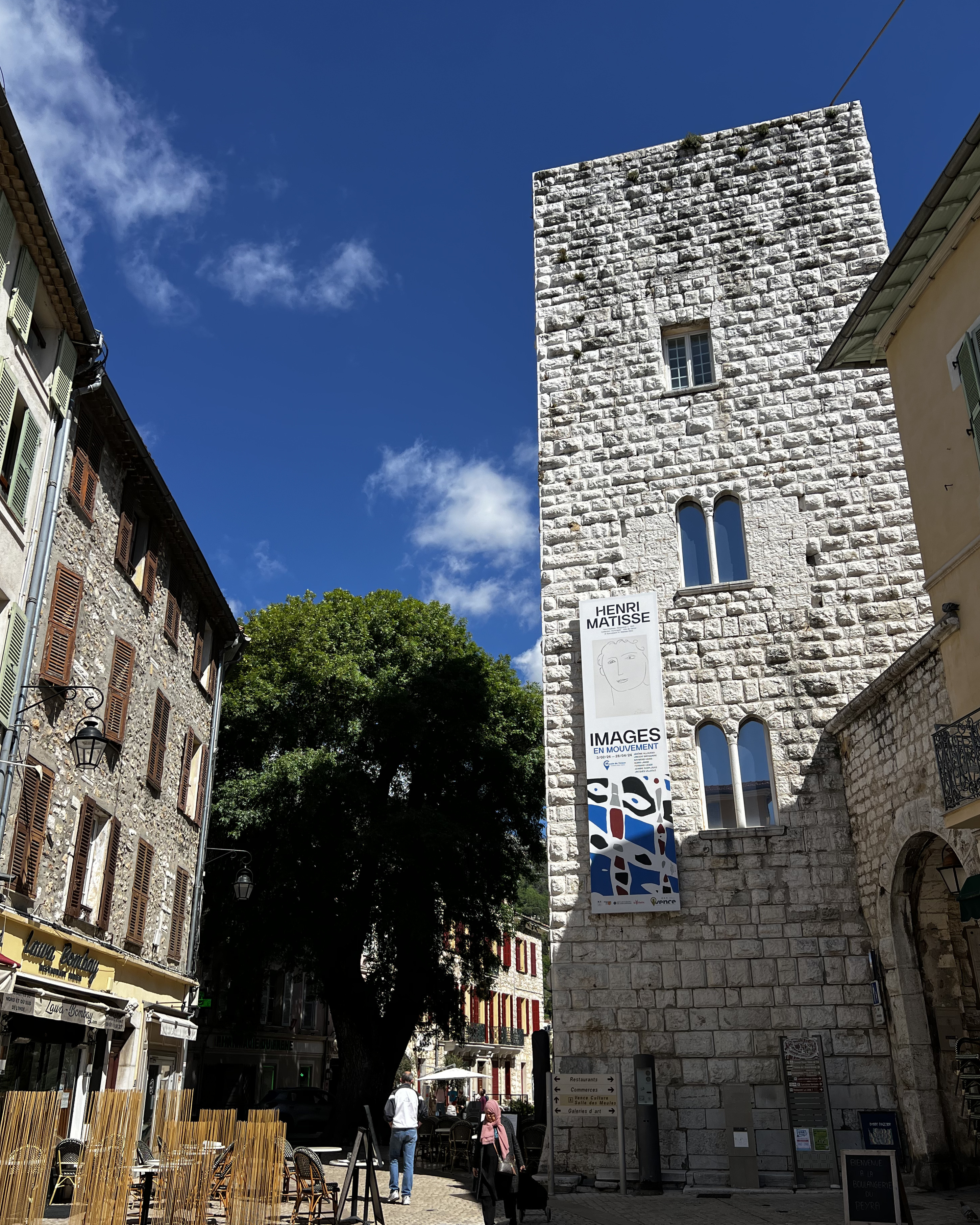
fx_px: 1015
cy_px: 661
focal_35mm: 28
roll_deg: -0.3
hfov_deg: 51.5
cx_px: 477
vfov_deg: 62.1
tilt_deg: +22.7
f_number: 1.5
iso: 50
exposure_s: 1/4831
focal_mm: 5.7
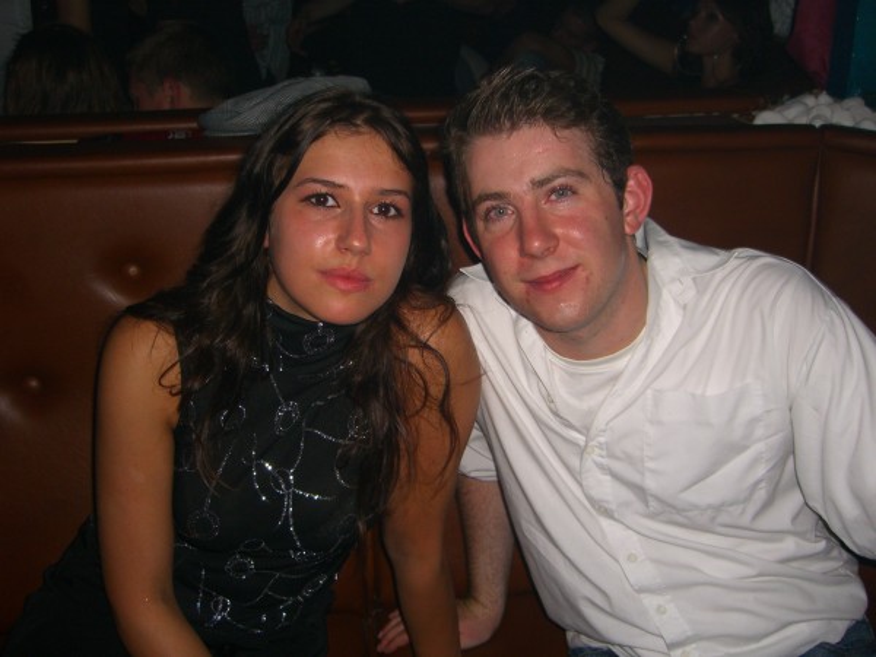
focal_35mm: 38
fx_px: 962
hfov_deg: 49.0
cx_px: 438
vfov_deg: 37.7
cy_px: 328
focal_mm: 7.9
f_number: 2.8
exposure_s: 1/60
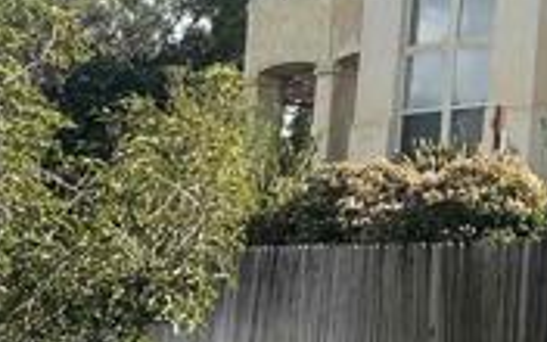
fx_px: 2385
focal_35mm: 160
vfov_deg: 8.2
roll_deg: -3.7
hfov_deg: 13.0
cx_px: 488
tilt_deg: +8.5
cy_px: 25
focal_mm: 5.7
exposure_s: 1/3571
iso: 50
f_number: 1.5
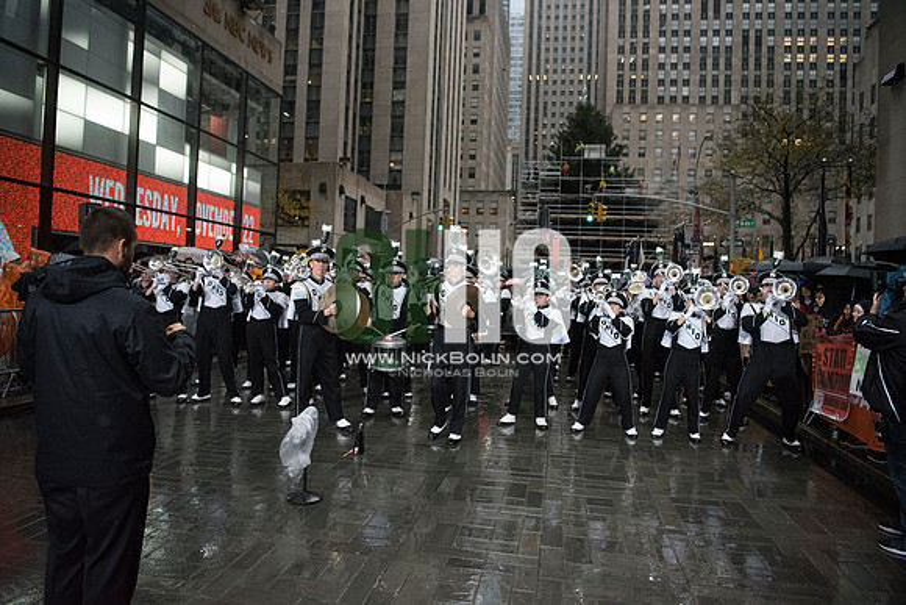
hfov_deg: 73.7
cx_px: 453
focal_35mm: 24
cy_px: 302
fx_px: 604
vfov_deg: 53.2
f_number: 2.8
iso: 10000
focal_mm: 24
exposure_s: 1/4000
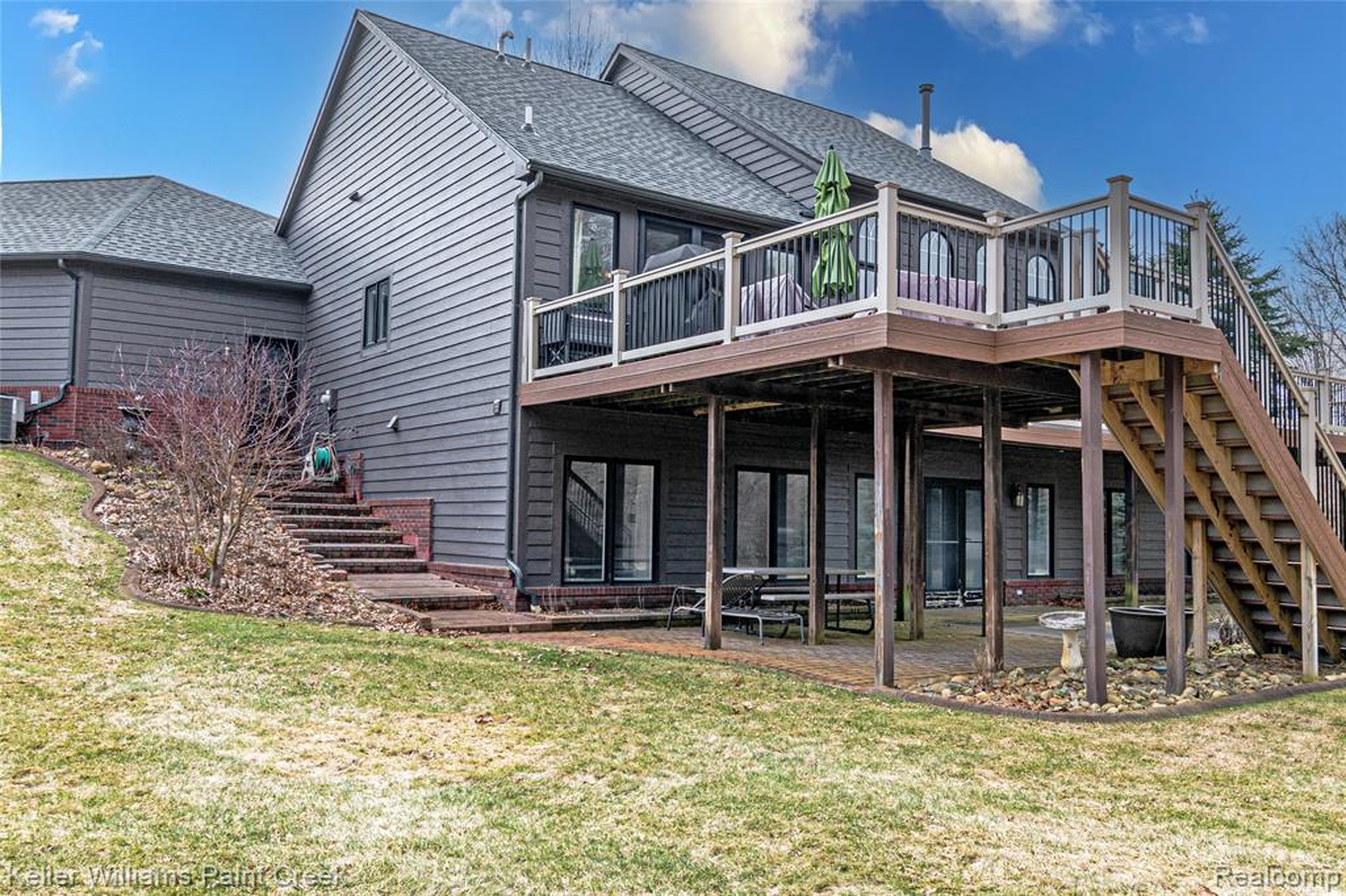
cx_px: 673
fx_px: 1121
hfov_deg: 61.9
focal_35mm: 30
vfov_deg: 43.6
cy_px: 448
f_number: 13
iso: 160
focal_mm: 20
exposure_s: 1/125
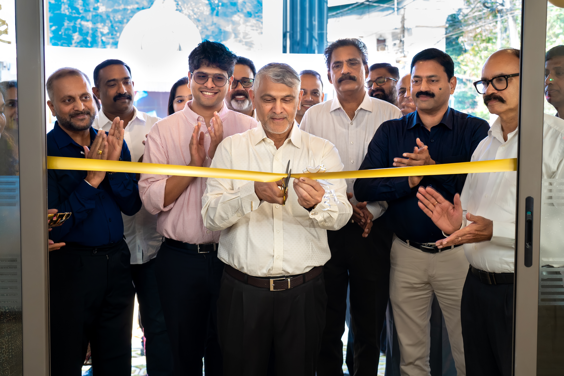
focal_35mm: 34
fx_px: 533
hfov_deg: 55.8
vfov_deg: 38.9
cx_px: 282
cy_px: 188
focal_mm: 34
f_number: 4
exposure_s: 1/160
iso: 640
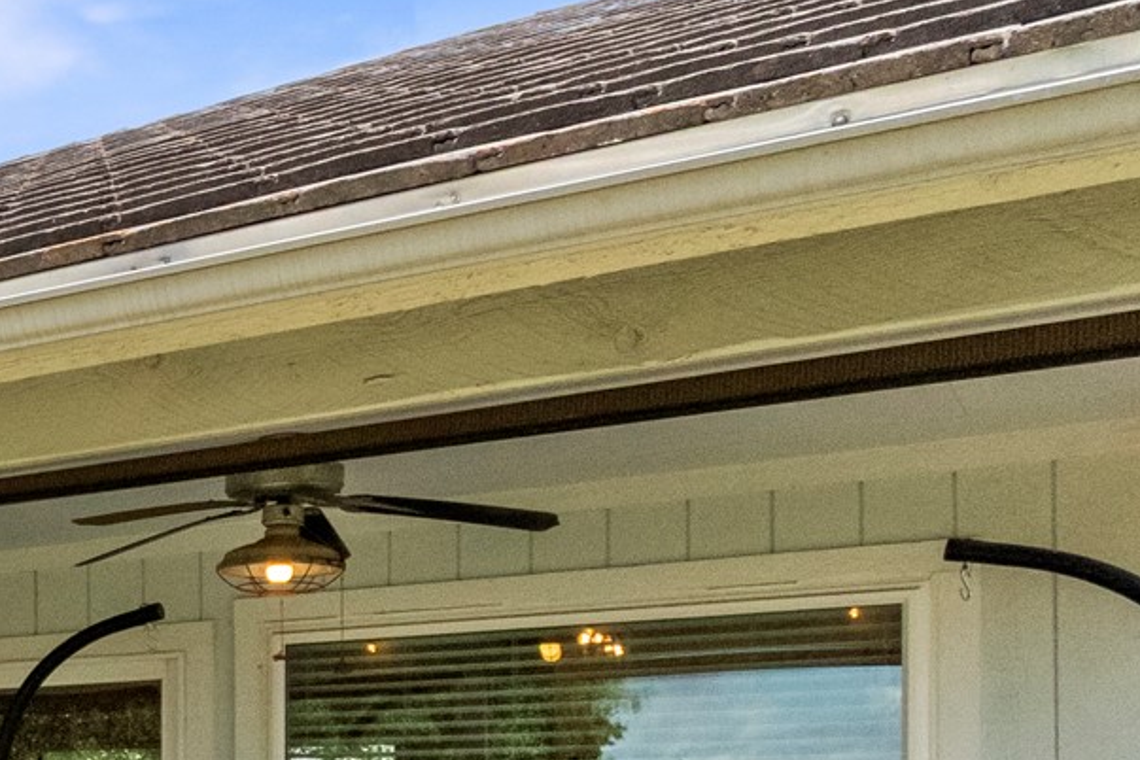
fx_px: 1710
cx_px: -616
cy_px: 834
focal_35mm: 54
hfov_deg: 25.9
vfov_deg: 23.5
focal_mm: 10
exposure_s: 1/8000
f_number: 4.5
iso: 720
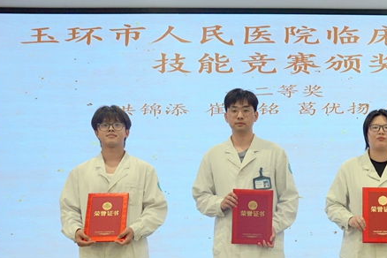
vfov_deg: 24.3
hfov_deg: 34.7
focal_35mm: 54
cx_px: 341
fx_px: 585
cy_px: 221
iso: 1000
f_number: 4
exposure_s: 1/160
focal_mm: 29.8
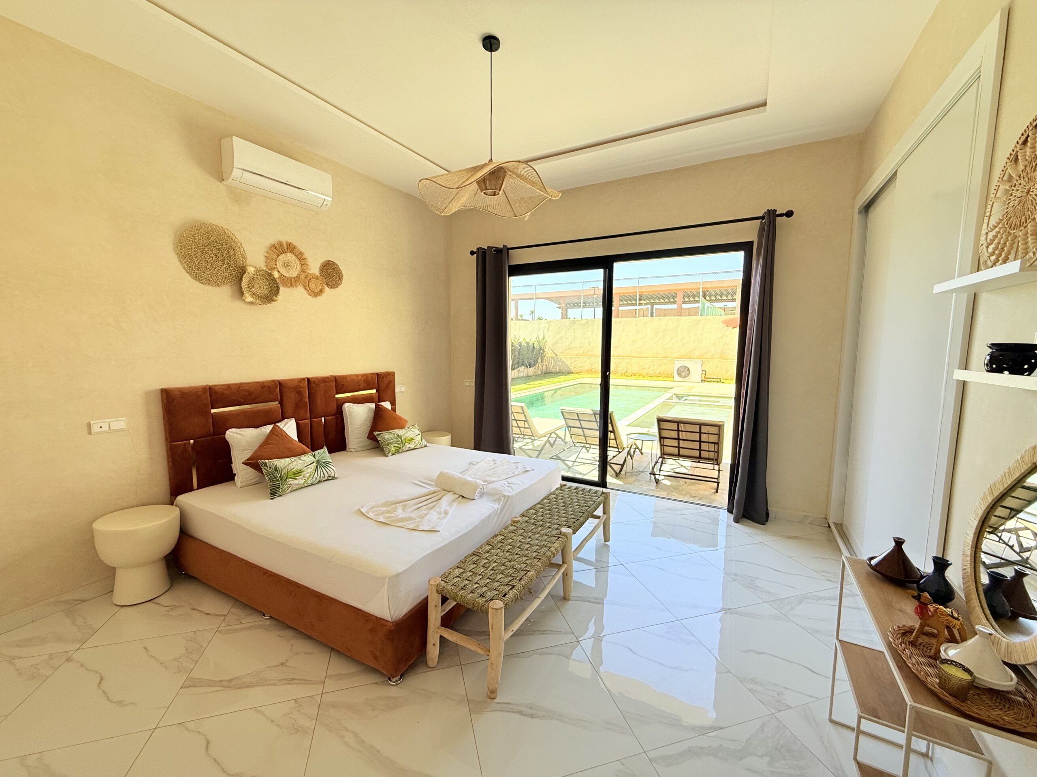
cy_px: 388
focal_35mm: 14
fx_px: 419
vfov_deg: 85.7
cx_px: 518
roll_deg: +0.0
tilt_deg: -6.5
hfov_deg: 102.1
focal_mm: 2.22
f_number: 2.2
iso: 64
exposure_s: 1/252
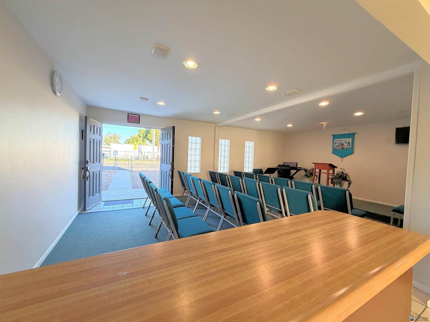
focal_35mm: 14
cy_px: 161
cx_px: 215
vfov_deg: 85.7
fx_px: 174
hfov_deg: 102.1
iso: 320
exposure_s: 1/120
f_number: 2.2
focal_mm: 2.22
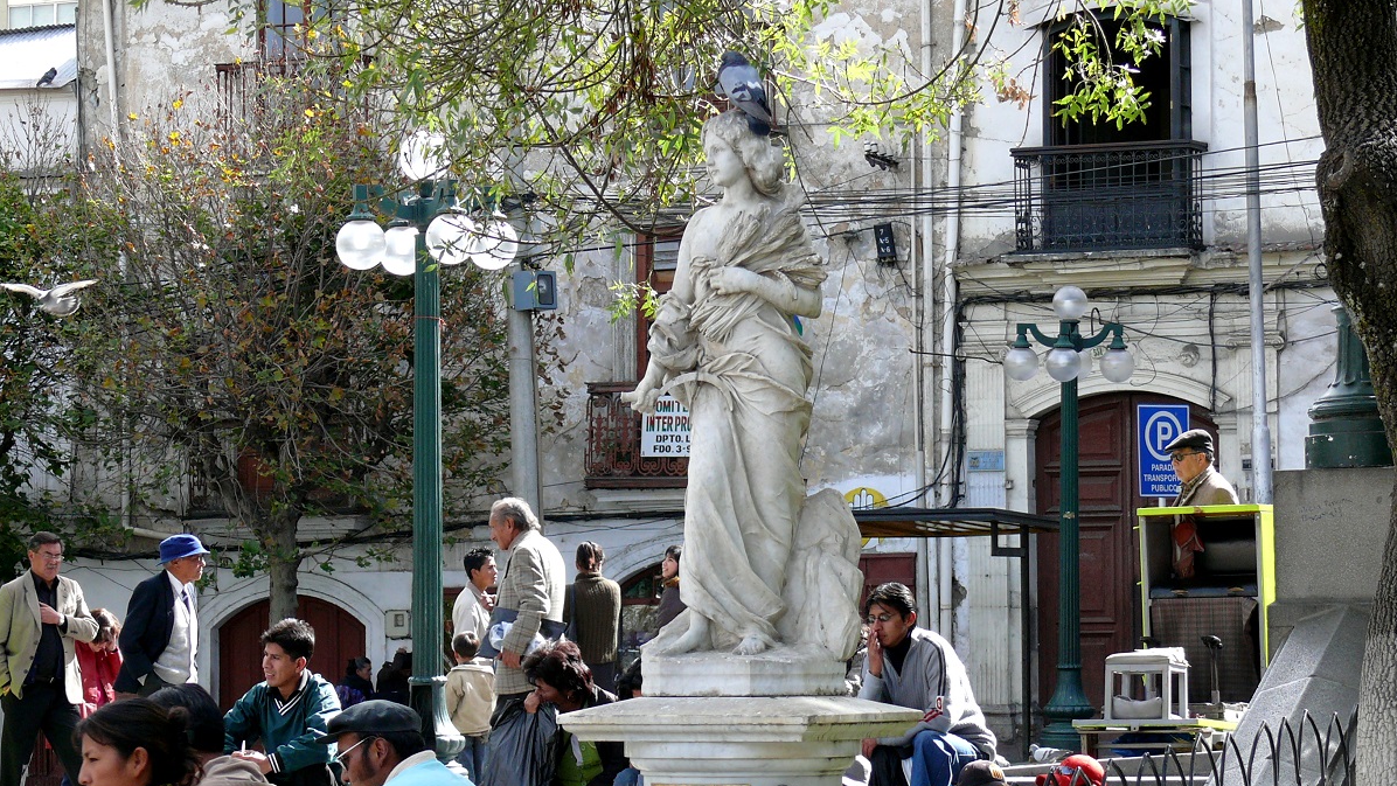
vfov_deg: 10.4
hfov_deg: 18.3
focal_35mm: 117
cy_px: 390
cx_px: 698
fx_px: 4334
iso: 100
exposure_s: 1/200
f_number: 4
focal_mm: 20.3
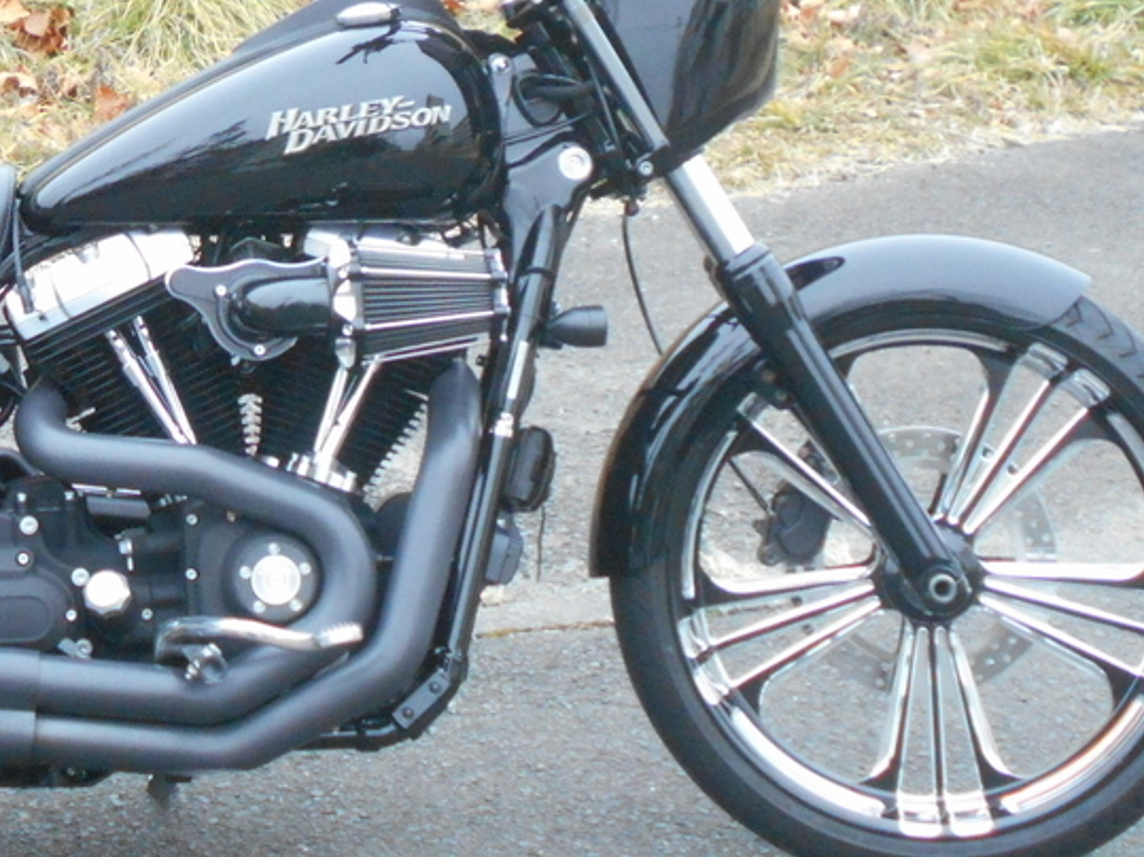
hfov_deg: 19.7
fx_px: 3238
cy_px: 125
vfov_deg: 15.0
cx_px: 153
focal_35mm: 98
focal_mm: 7.7
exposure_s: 1/250
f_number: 4.2
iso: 450
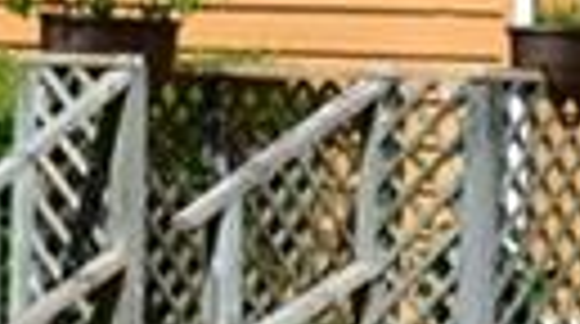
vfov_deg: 3.2
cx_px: 706
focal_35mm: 375
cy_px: -396
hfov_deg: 5.7
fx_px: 5757
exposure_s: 1/500
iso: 400
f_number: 11
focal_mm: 30
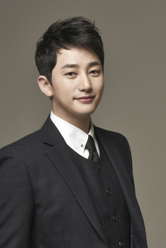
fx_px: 345
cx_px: 83
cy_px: 124
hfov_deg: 27.0
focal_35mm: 50
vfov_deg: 39.6
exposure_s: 1/125
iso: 200
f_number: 10
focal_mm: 50
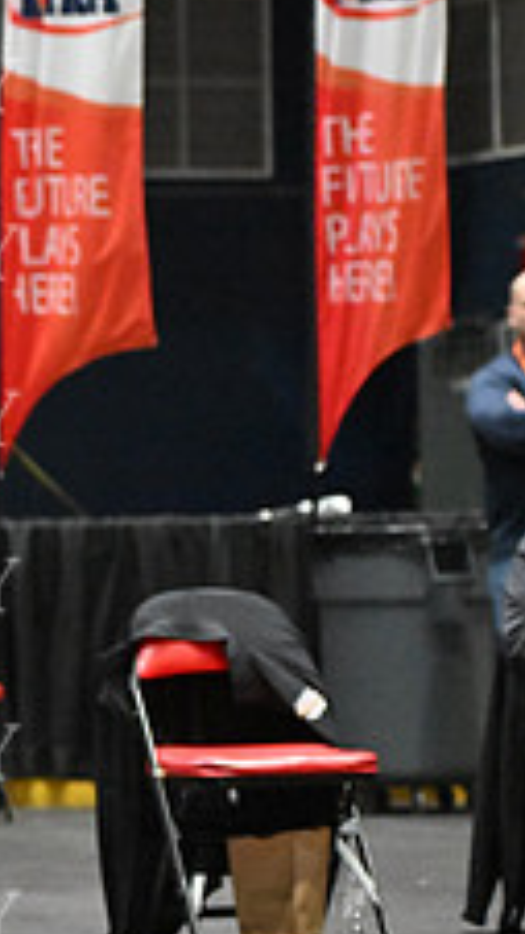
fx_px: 5721
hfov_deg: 5.1
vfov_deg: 9.3
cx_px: -579
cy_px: 502
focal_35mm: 231
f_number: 2.8
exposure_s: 1/1000
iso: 6400
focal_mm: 86
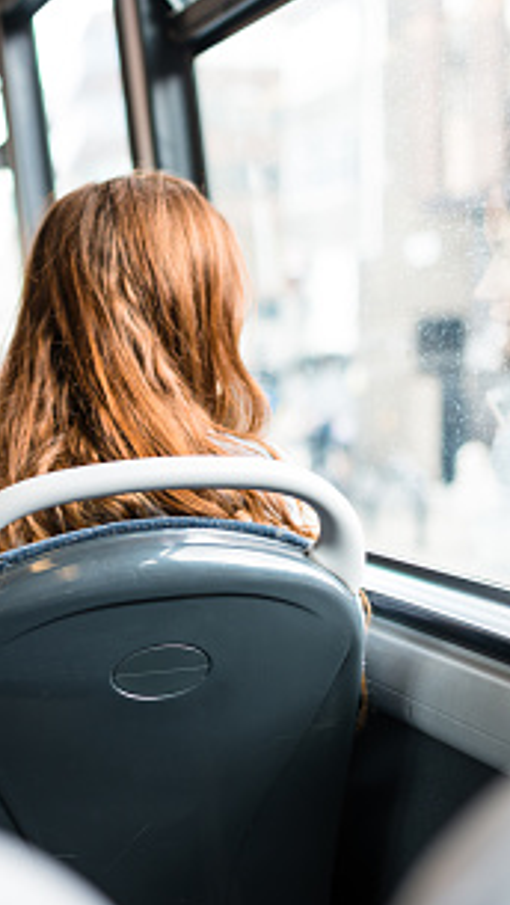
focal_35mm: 61
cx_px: 56
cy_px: 426
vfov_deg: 34.3
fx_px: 1464
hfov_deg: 19.4
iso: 100
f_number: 1.4
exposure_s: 1/200
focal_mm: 35
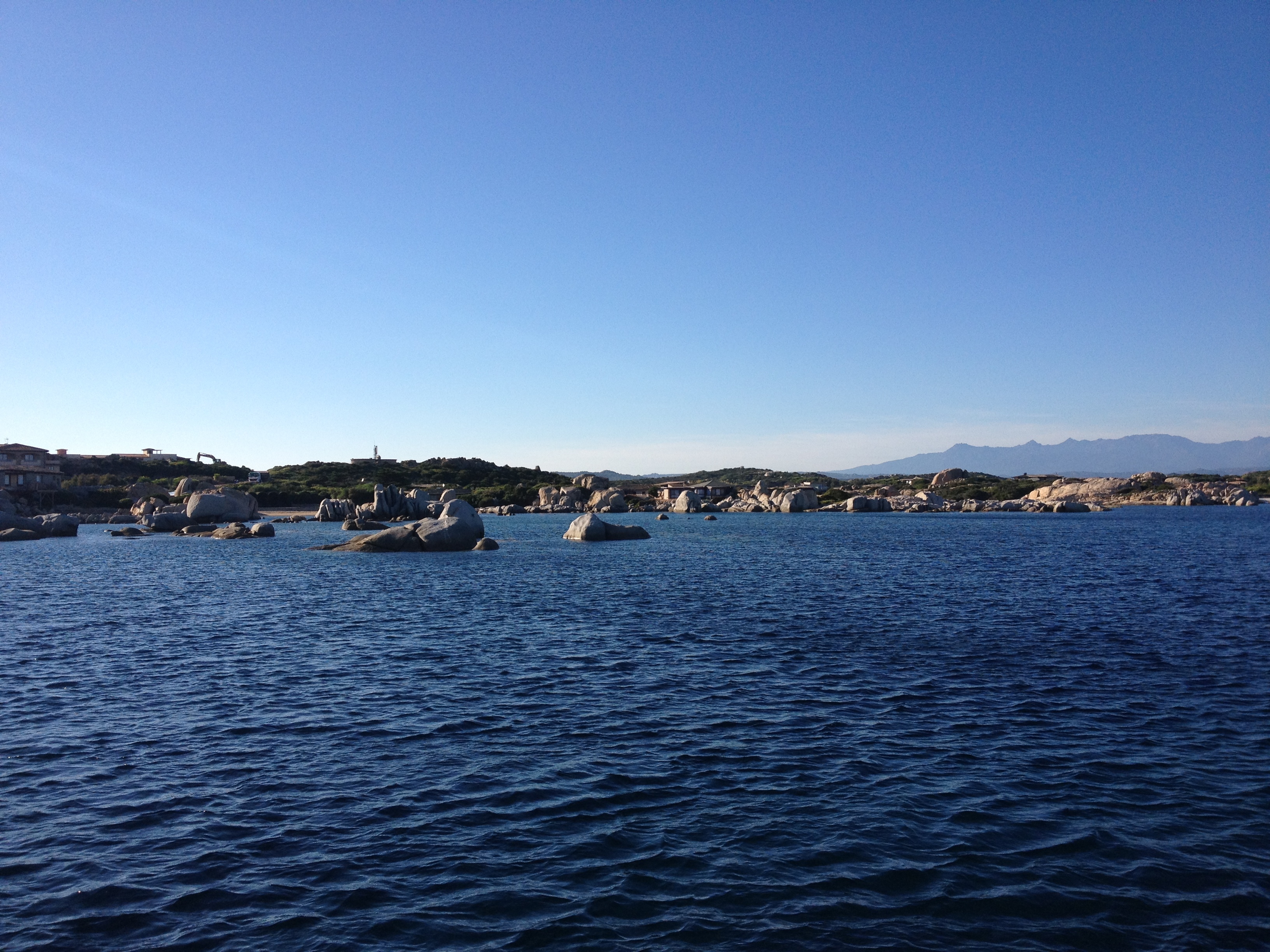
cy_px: 476
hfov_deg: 52.6
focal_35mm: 35
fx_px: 1284
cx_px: 635
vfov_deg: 40.7
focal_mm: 4.28
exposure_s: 1/2045
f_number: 2.4
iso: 64
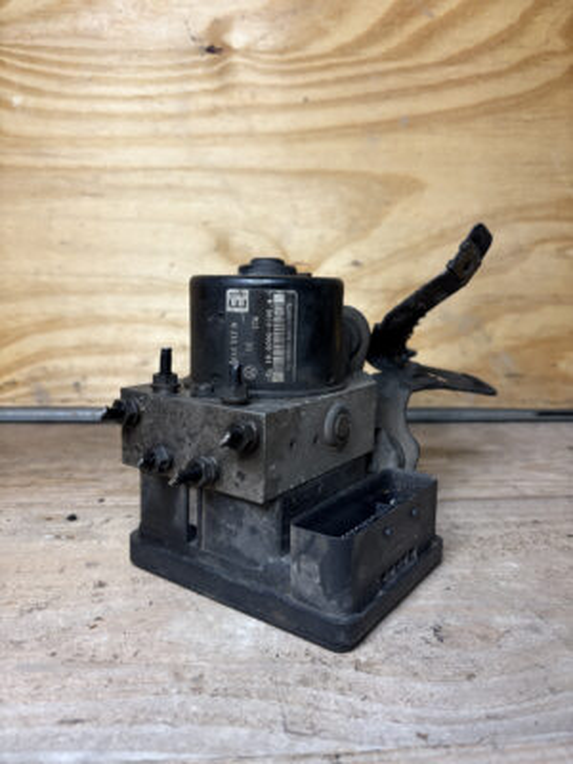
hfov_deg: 53.1
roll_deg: -0.3
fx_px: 574
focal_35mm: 26
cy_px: 382
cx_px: 286
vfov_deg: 67.3
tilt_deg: -10.5
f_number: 1.6
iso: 160
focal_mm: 5.96
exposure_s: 1/50
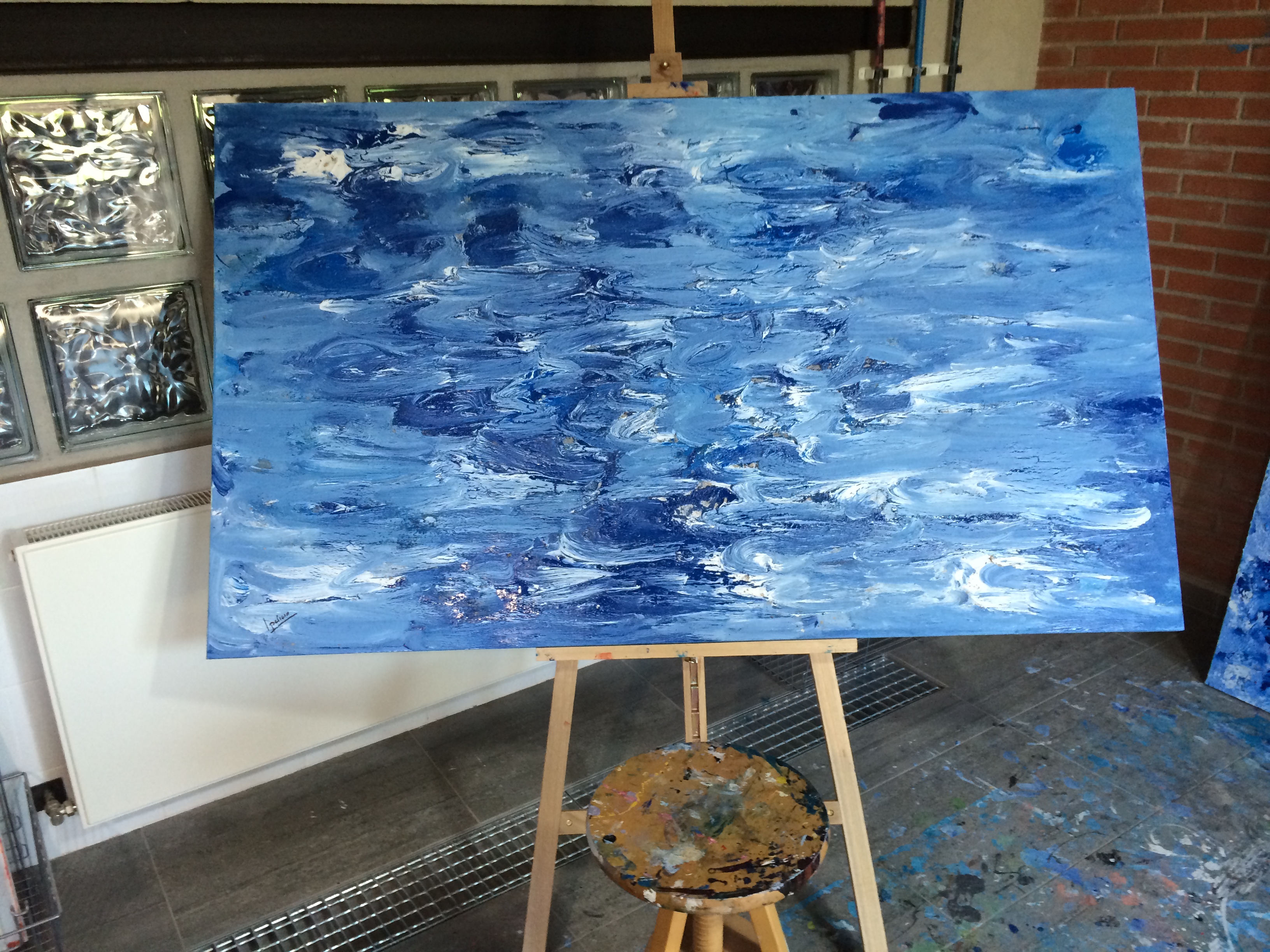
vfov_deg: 46.8
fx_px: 1101
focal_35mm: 30
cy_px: 476
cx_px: 635
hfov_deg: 60.0
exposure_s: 1/30
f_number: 2.2
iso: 100
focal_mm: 4.12
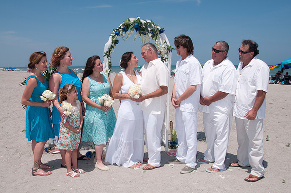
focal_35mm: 33
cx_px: 146
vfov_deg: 39.9
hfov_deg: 57.3
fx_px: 266
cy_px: 96
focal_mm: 22
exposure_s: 1/250
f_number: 13
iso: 100
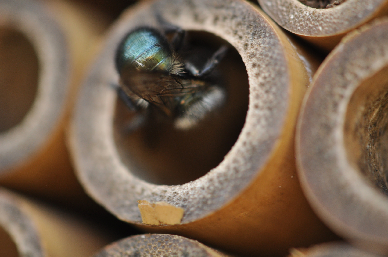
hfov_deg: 16.1
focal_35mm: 128
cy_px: 128
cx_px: 194
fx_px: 1372
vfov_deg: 10.7
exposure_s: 1/100
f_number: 5
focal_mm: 85
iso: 400
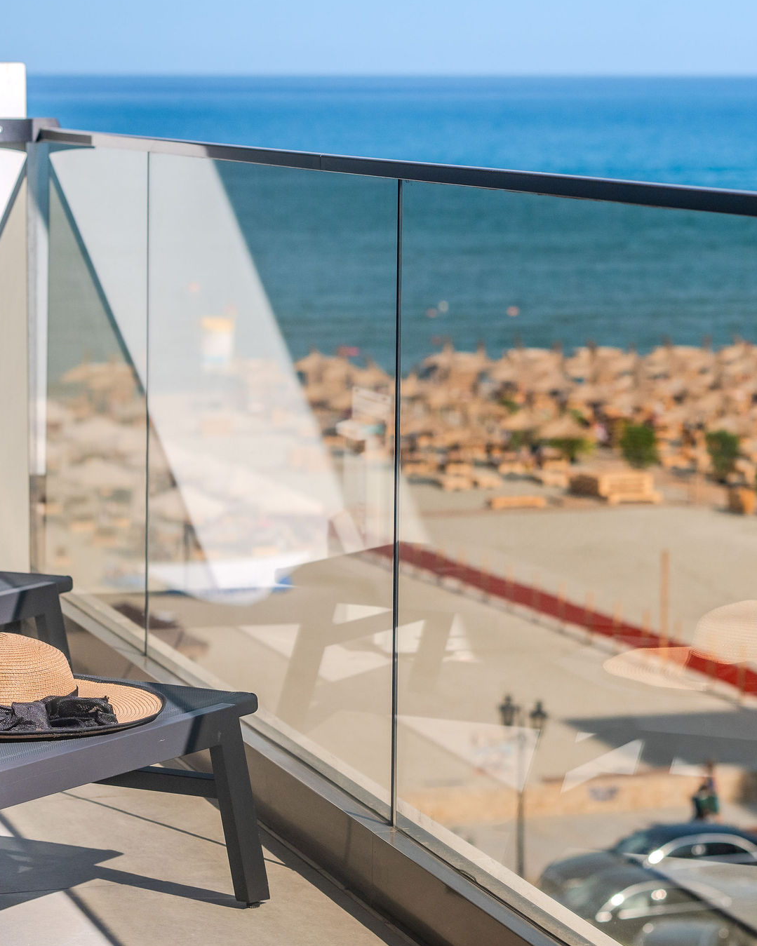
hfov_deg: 12.7
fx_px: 3389
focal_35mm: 121
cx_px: 455
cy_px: 473
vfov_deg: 15.9
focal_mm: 85
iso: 500
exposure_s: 1/5000
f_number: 6.3
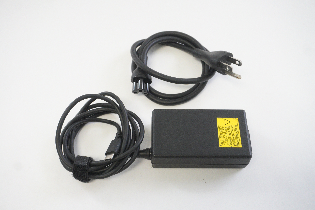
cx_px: 158
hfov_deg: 51.3
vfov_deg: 35.4
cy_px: 105
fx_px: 328
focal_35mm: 38
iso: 2500
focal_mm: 25
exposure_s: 1/100
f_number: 5.6
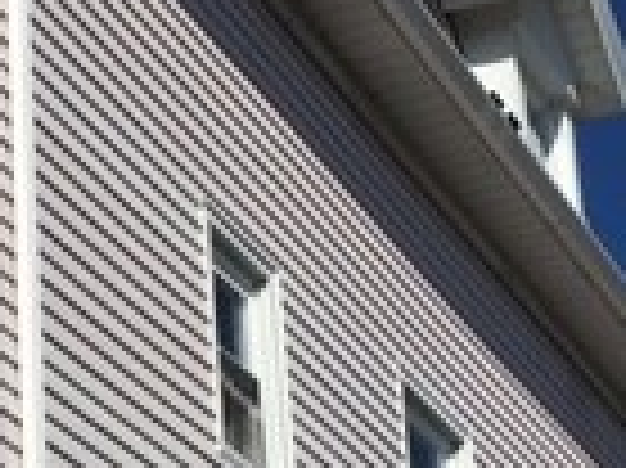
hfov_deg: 14.5
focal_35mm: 134
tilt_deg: +19.6
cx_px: -23
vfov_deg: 10.8
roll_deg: +1.2
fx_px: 2421
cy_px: 626
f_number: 2.2
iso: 25
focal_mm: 4.15
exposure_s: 1/3846
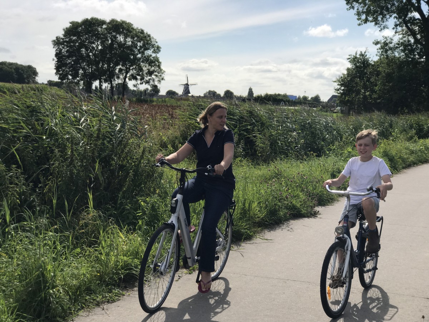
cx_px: 214
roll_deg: -1.0
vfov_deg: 25.7
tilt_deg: -6.7
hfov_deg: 33.8
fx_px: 706
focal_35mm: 57
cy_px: 161
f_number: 2.8
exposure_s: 1/1623
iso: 20
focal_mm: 6.6
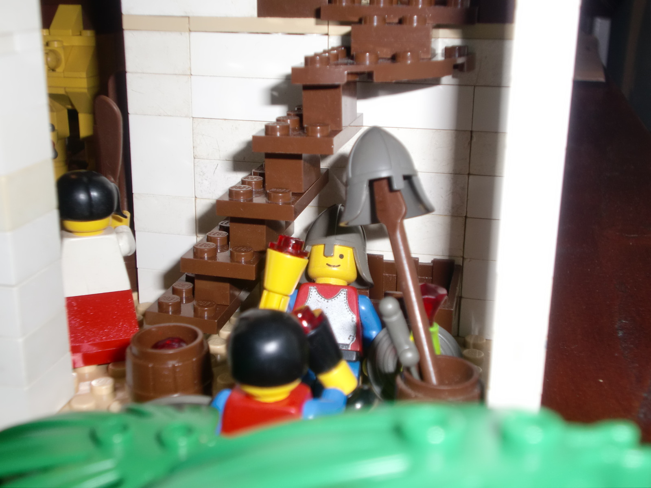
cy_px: 244
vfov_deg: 30.3
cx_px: 326
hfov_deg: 39.7
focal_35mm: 48
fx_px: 903
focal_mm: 7.91
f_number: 3.4
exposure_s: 1/20
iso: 64
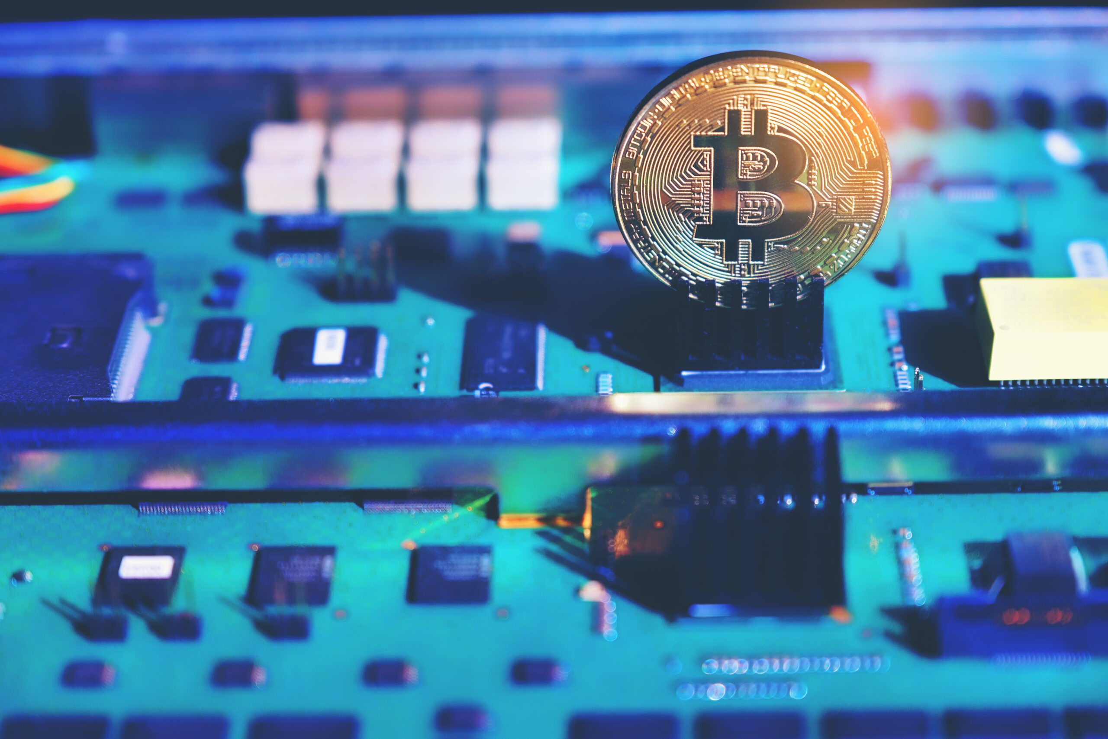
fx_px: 2555
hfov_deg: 24.5
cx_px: 554
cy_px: 370
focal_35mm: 83
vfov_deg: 16.5
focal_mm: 55
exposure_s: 1/100
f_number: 2.8
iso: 200
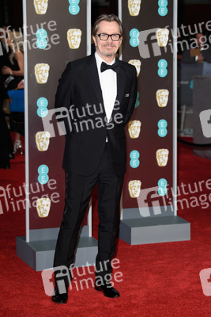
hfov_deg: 14.0
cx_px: 106
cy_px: 158
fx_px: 861
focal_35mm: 98
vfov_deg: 20.8
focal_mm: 98
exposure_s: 1/250
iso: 800
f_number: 5.6
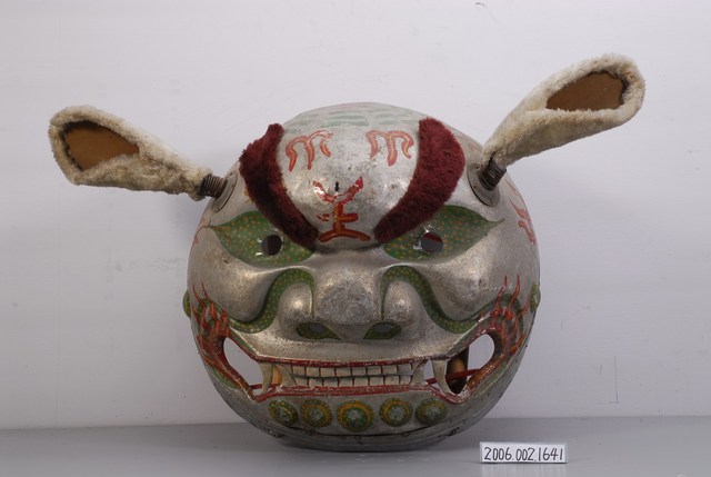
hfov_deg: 29.2
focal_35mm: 69
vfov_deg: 19.8
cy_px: 238
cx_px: 356
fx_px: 1365
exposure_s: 1/10
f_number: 18
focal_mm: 46
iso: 100
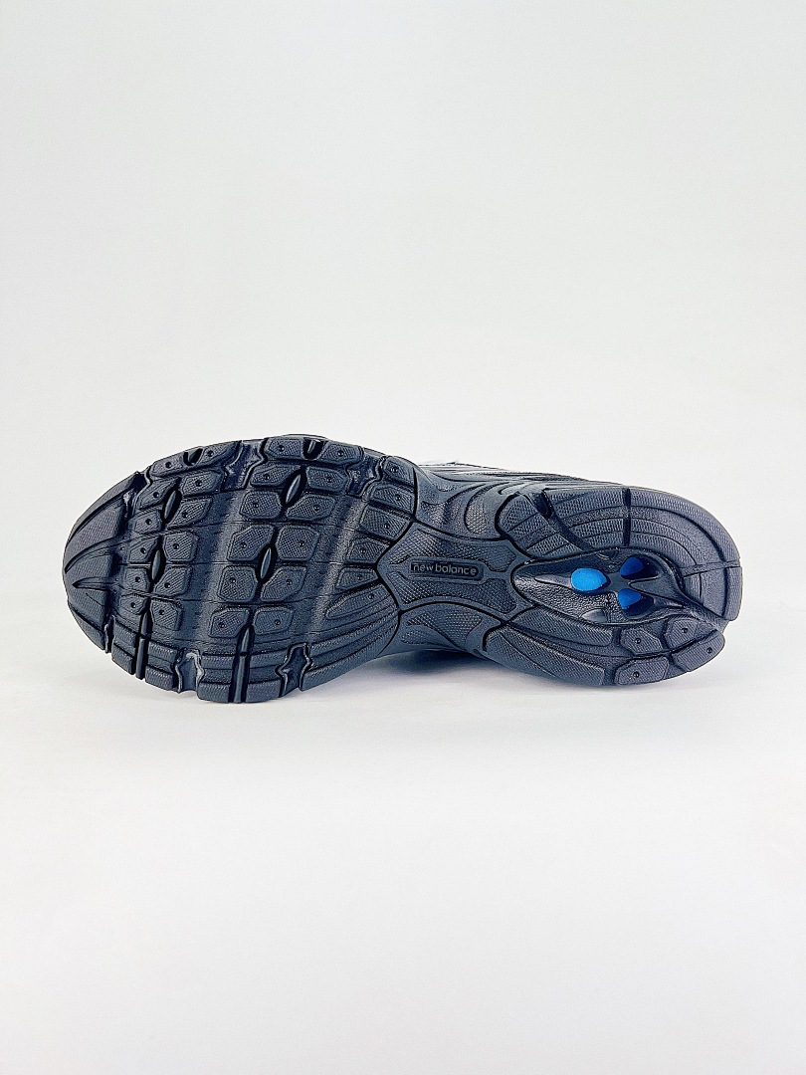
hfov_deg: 53.1
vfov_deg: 67.3
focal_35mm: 26
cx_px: 403
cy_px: 538
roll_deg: +0.8
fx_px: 807
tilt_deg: -8.3
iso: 50
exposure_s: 1/873
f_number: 1.5
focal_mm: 5.7
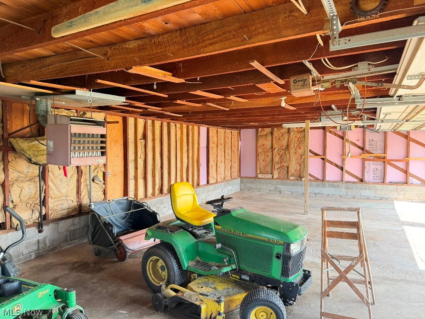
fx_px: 295
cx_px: 212
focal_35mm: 24
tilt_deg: -1.1
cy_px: 160
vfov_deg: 56.8
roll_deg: +1.2
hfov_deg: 71.6
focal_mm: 6.76
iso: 160
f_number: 1.78
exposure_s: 1/121
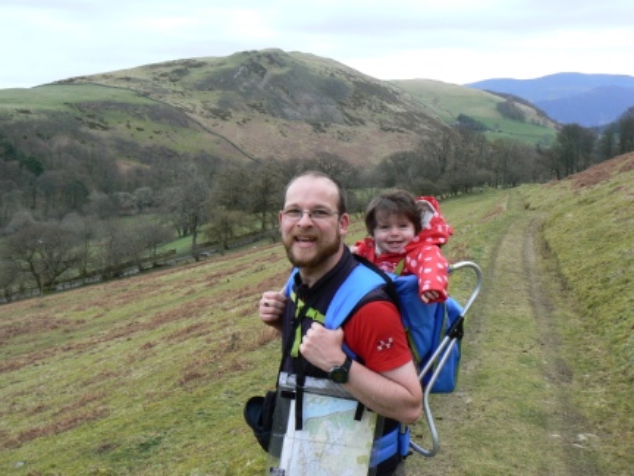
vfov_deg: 39.7
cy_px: 238
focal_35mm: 36
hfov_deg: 51.4
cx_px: 317
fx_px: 659
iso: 80
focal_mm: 6
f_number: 4.5
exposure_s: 1/100
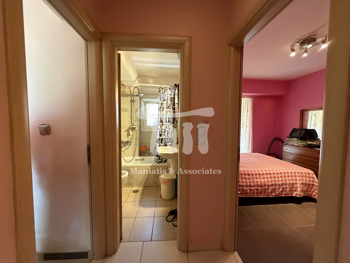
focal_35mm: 14
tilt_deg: -3.1
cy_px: 132
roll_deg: -1.4
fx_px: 142
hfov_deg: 102.1
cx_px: 175
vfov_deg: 85.7
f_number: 2.2
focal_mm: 2.22
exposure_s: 1/50
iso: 640
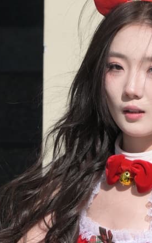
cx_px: 128
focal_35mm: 662
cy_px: 378
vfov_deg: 3.2
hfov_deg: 2.0
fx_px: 4386
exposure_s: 1/1600
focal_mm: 160
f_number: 6.3
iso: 280
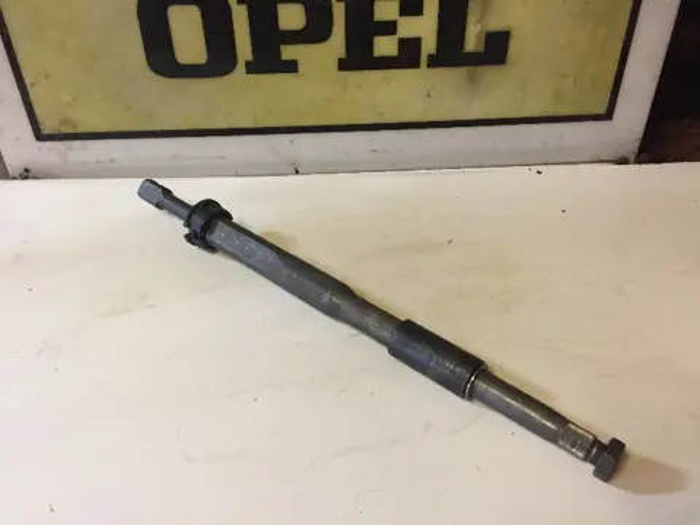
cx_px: 350
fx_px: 586
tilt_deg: -40.7
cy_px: 262
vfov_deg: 48.2
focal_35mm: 29
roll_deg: -2.3
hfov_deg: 61.7
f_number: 2.2
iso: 250
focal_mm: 4.15
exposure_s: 1/33
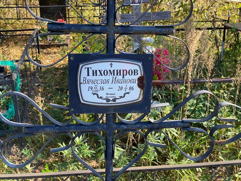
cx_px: 120
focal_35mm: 52
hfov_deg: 36.8
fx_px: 362
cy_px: 90
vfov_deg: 28.0
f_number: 2
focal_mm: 6
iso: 20
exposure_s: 1/277
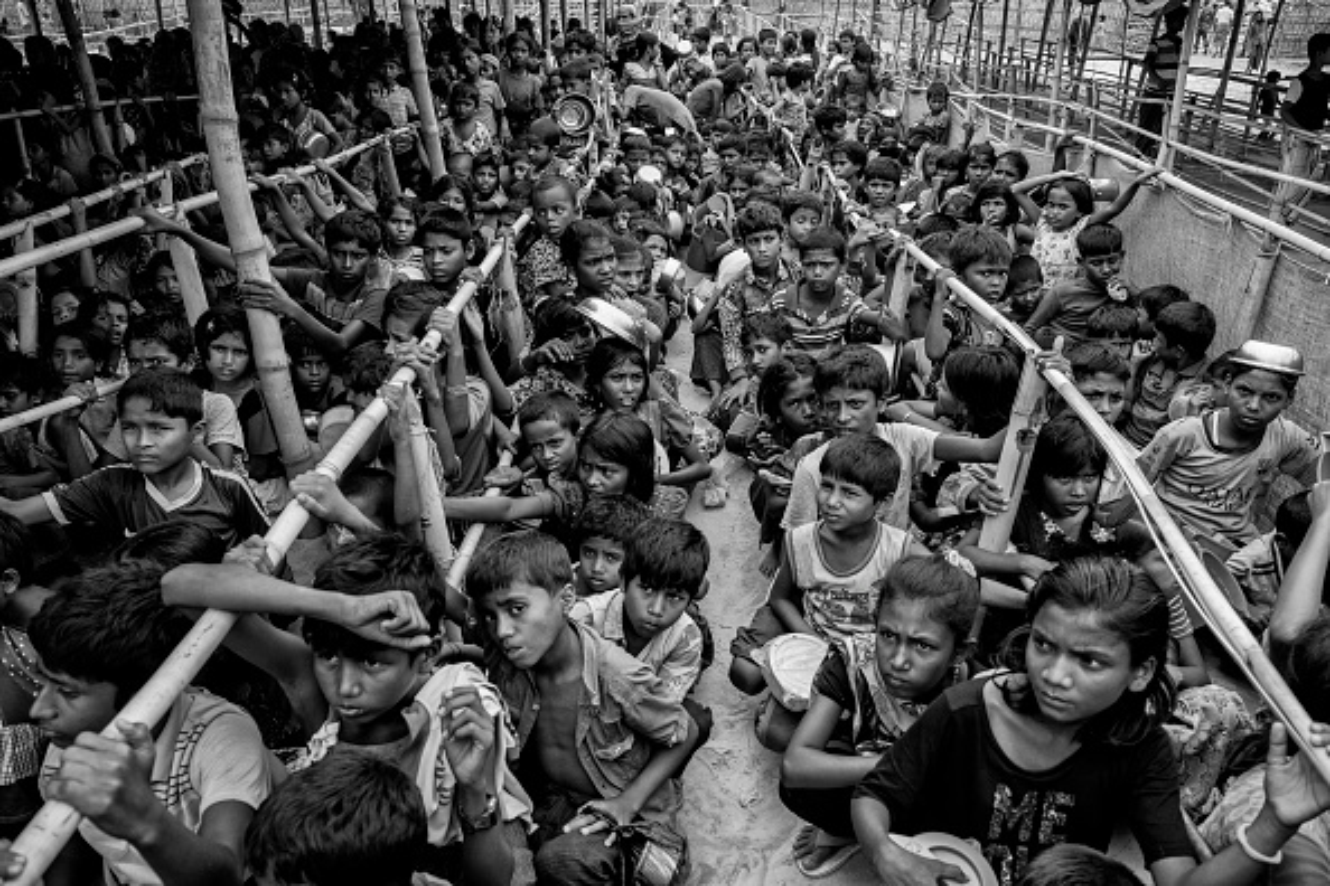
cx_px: 665
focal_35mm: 26
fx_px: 960
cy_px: 443
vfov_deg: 49.6
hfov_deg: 69.4
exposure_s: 1/640
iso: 640
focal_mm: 26
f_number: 9
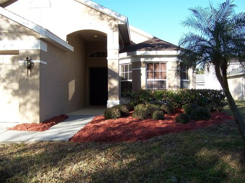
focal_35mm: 33
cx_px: 122
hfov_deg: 55.4
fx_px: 234
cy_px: 92
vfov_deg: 42.9
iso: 80
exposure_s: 1/250
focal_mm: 5.5
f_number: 3.4
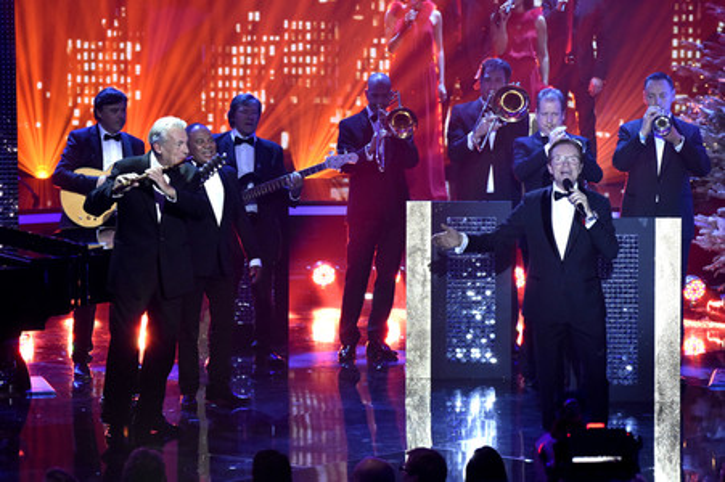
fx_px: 4830
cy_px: 241
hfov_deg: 8.6
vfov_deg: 5.7
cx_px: 362
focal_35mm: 240
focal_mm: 160
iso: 3200
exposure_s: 1/125
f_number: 6.3
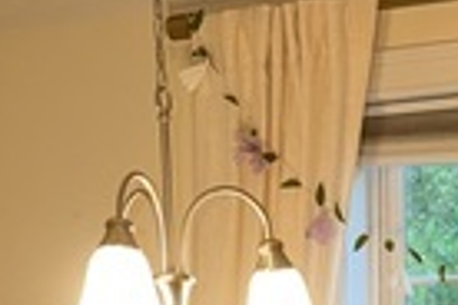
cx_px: 372
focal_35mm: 121
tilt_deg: -20.7
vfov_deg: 8.9
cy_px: 953
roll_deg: +1.1
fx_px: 1539
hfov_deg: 16.8
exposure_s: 1/23
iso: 64
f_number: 1.78
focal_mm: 6.76
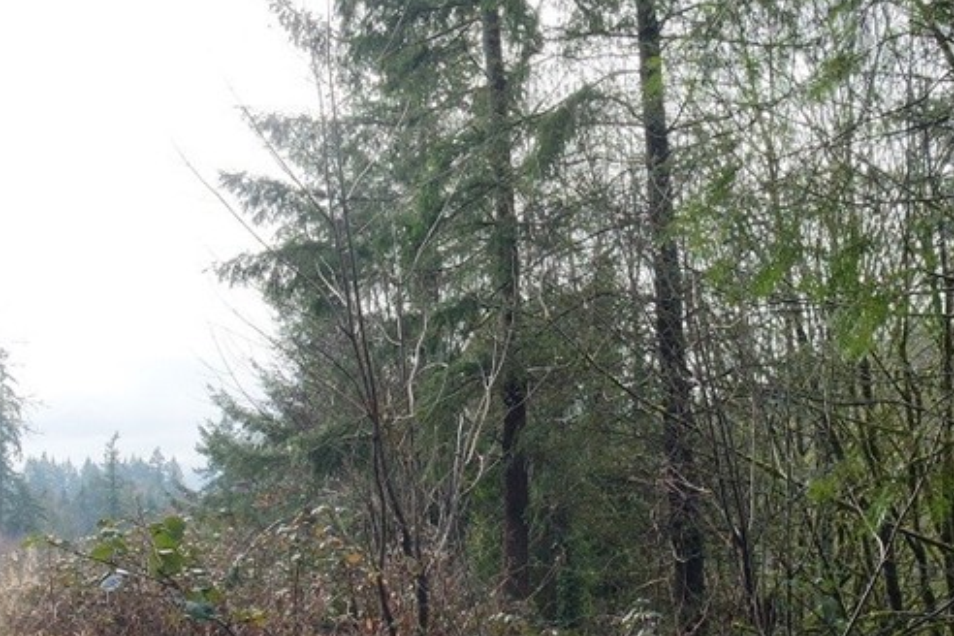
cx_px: 588
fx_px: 1404
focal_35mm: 53
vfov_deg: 25.5
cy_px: 357
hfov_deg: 37.3
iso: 400
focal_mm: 9
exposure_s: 1/200
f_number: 7.1
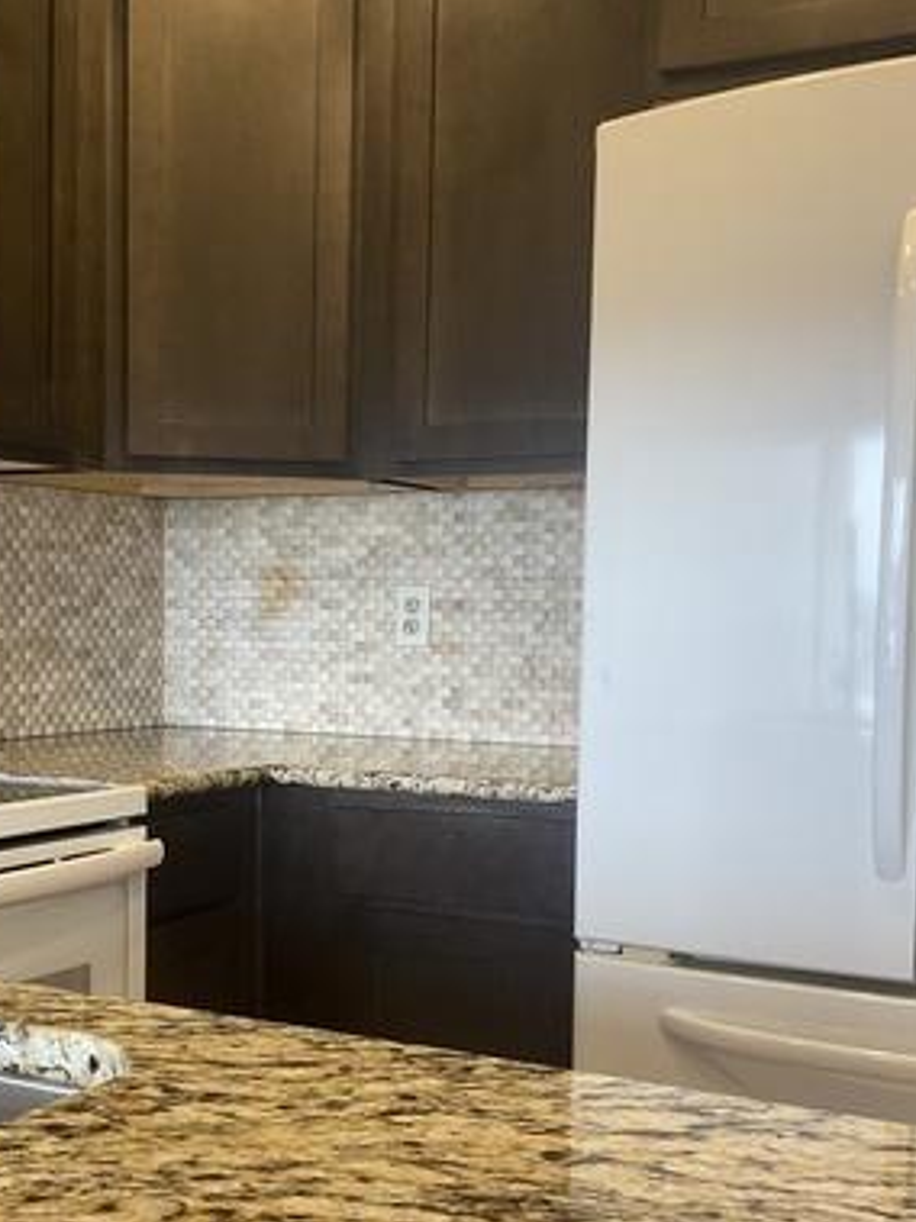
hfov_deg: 29.3
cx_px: 261
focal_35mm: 49
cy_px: 761
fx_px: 1730
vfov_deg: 38.7
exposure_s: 1/60
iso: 80
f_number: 1.8
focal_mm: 3
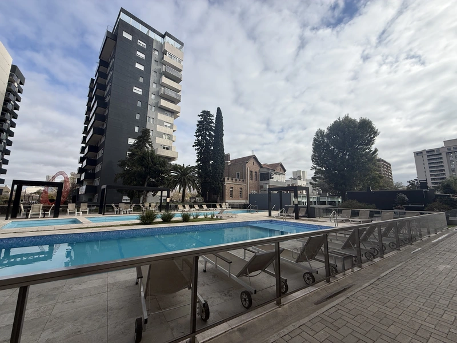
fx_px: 185
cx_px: 228
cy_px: 172
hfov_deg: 102.1
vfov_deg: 85.7
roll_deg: +0.3
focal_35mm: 14
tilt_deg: +10.0
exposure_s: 1/2410
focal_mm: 2.22
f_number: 2.2
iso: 50
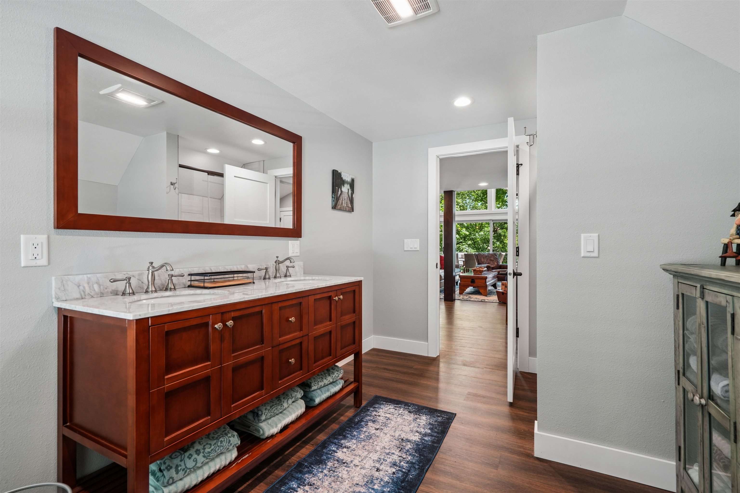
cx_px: 370
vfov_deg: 73.7
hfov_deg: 96.7
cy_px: 246
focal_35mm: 16
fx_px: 329
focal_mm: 16
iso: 800
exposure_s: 1/15
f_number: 10
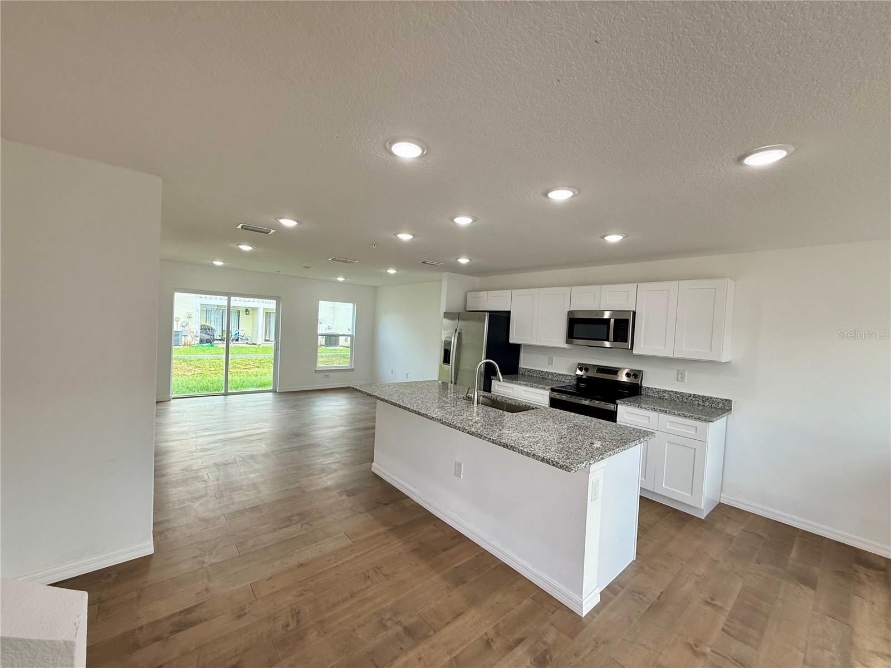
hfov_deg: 102.1
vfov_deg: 85.7
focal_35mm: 14
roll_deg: -3.4
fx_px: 360
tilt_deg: -1.0
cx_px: 446
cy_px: 334
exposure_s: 1/130
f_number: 2.2
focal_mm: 2.22
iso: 64
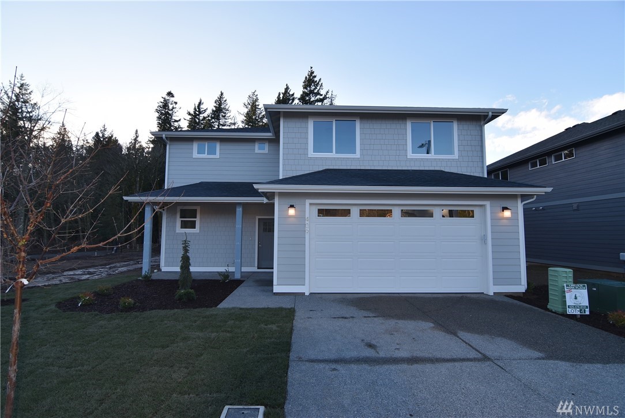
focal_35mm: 16
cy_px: 209
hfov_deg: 95.0
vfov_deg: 72.1
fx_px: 287
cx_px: 312
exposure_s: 1/125
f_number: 5.6
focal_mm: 11
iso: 100
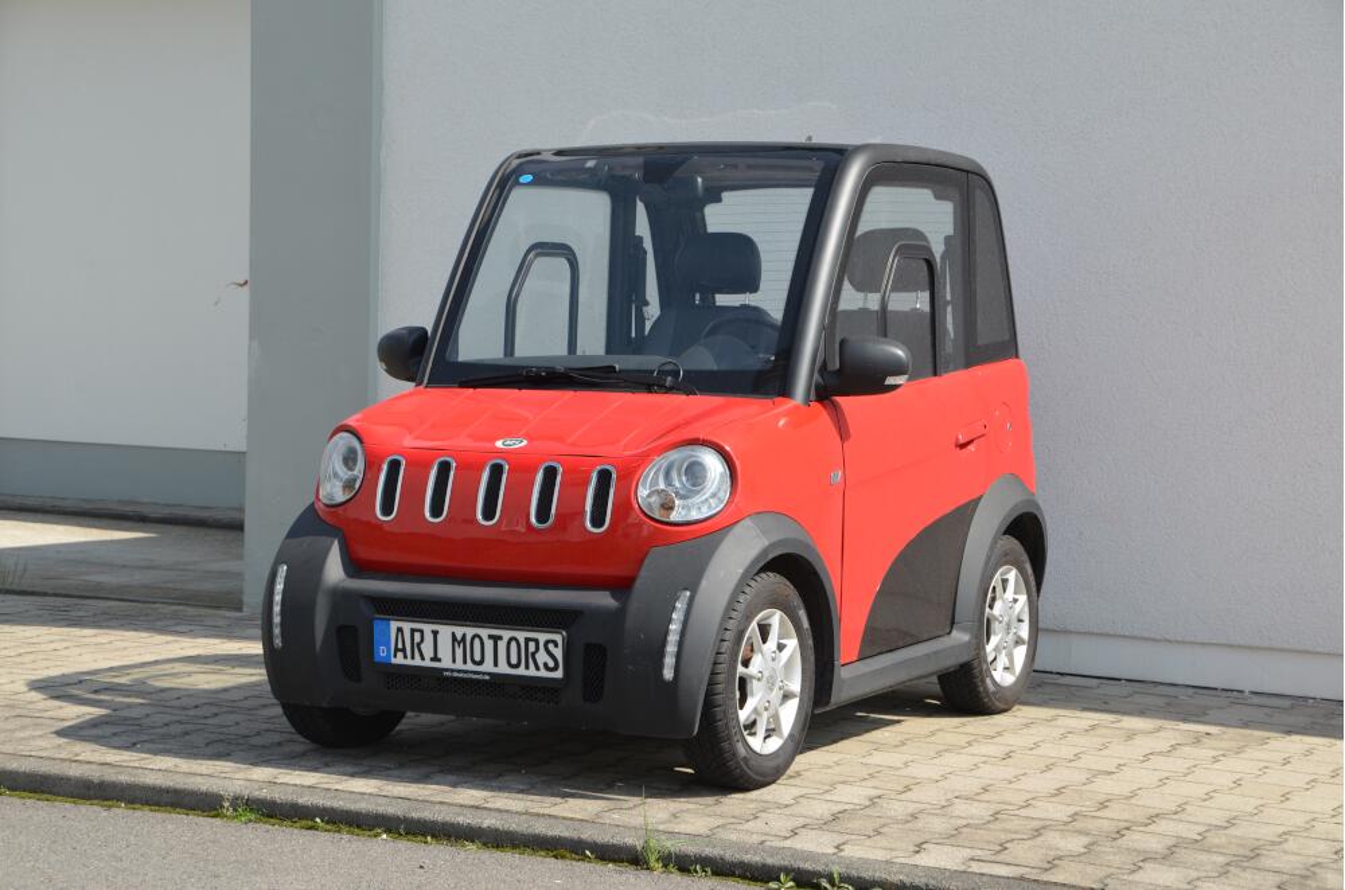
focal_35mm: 75
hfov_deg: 27.0
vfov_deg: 18.1
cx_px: 672
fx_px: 2796
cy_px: 445
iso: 140
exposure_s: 1/250
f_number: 8
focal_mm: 50
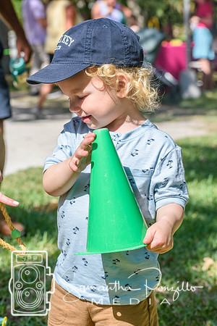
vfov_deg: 13.0
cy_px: 163
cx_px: 108
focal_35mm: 158
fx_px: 1424
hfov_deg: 8.7
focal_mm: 105
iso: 200
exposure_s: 1/1000
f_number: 8
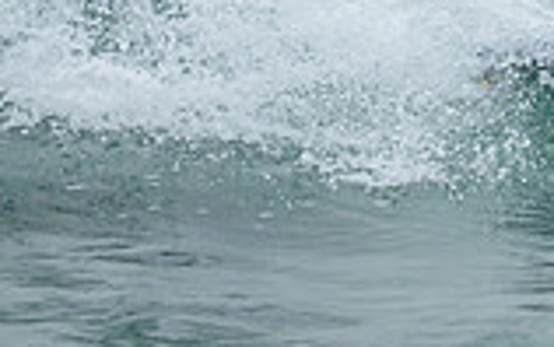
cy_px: -181
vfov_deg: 0.4
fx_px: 46702
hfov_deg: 0.7
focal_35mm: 3091
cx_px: 955
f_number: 6.3
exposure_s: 1/2000
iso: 400
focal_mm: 800
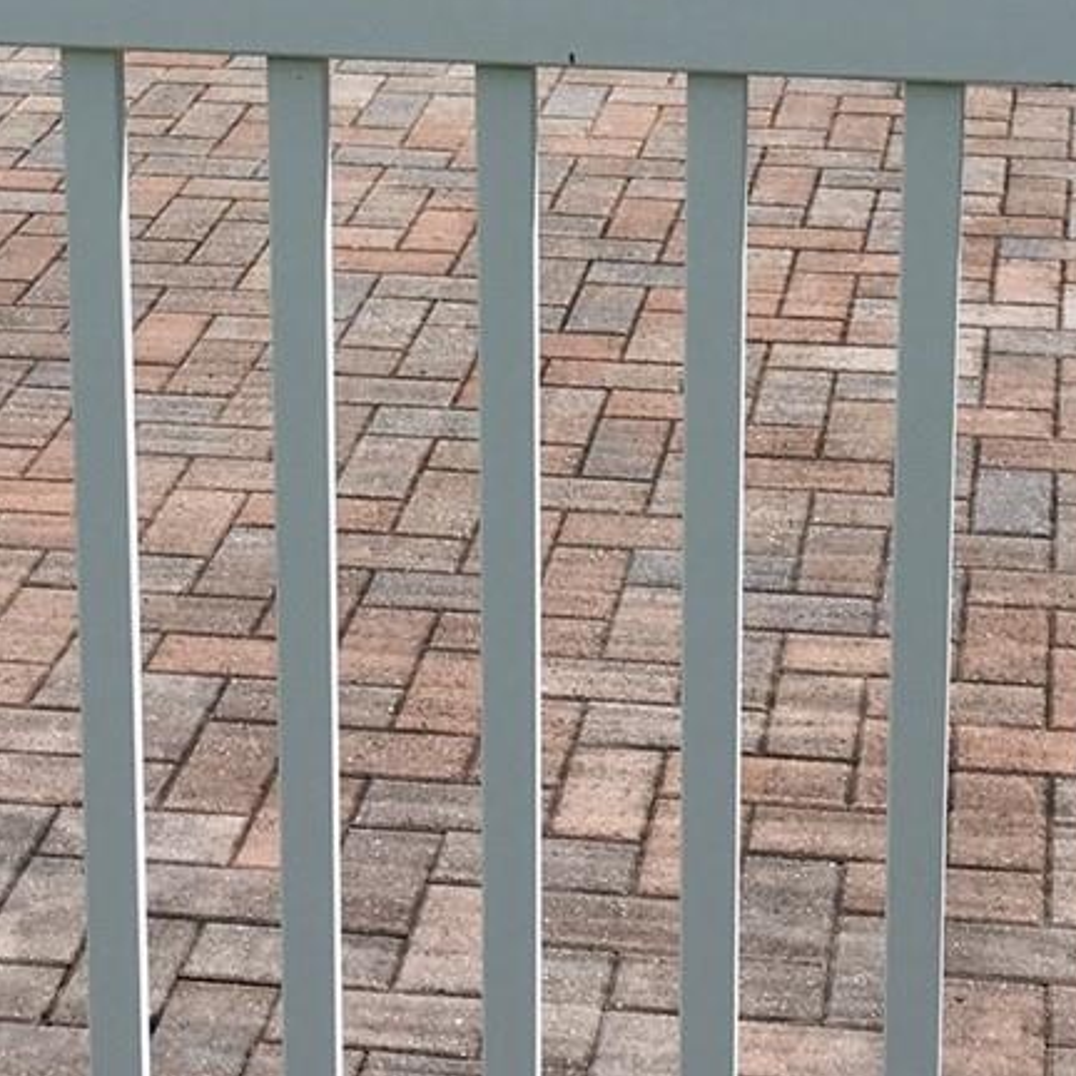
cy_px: -199
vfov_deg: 17.5
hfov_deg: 18.3
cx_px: 628
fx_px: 3341
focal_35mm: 95
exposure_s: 1/1972
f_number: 2.2
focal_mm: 4.15
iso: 25
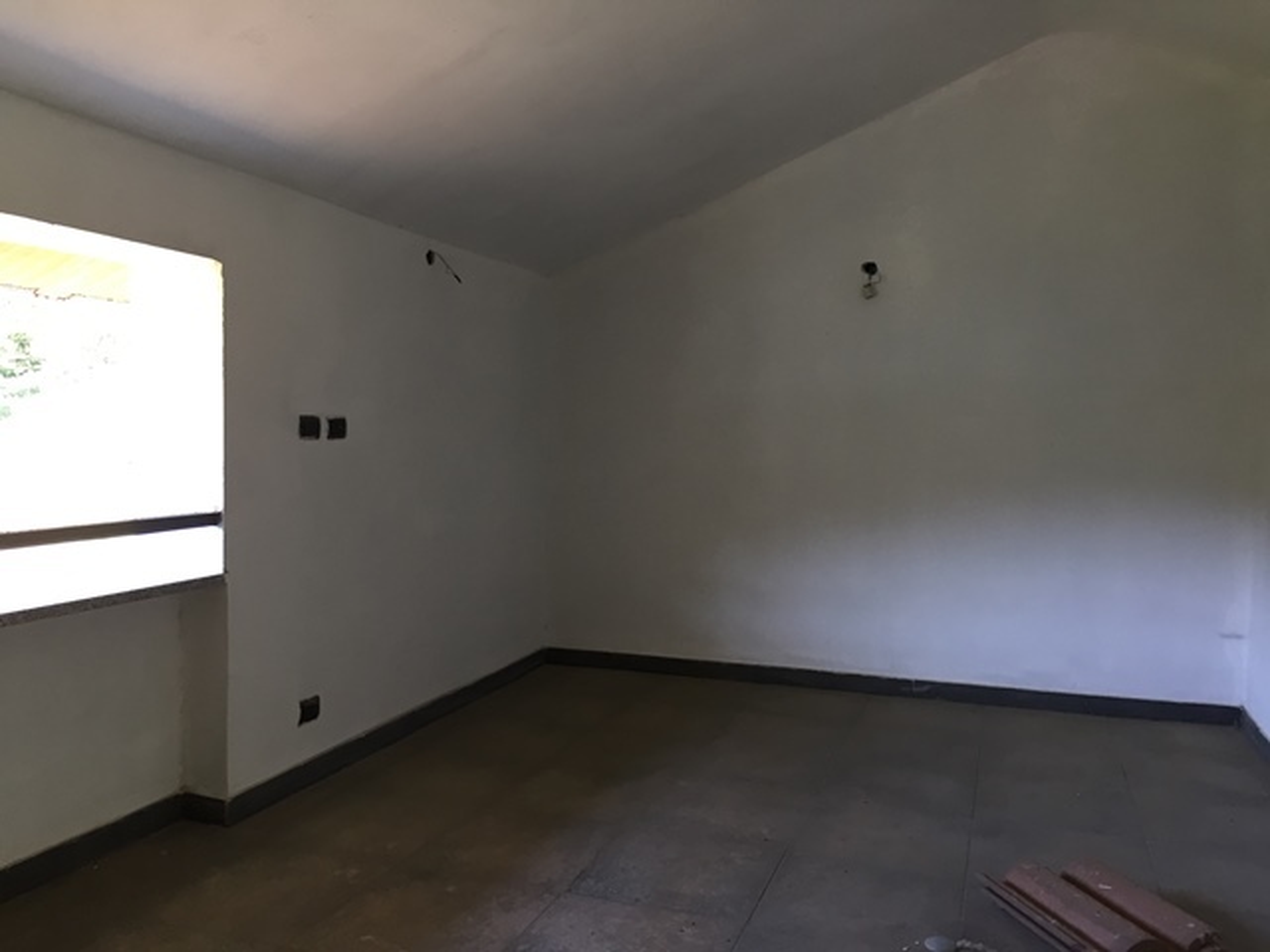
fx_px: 1064
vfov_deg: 48.2
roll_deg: -1.6
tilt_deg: -3.1
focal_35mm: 29
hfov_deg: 61.7
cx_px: 635
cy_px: 476
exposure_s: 1/33
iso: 40
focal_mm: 4.15
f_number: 2.2
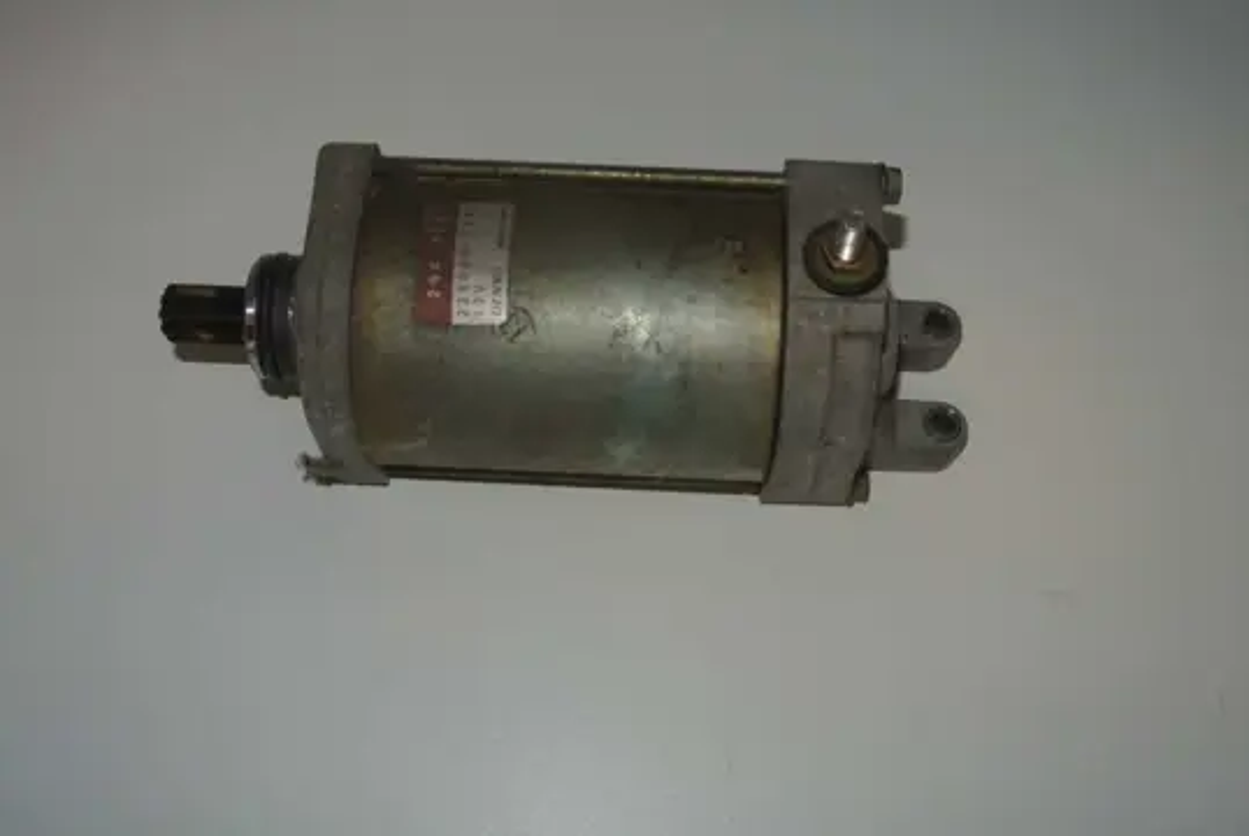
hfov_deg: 48.4
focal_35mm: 40
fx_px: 1389
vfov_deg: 33.5
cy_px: 418
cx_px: 624
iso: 200
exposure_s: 1/60
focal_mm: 15.1
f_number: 4.2
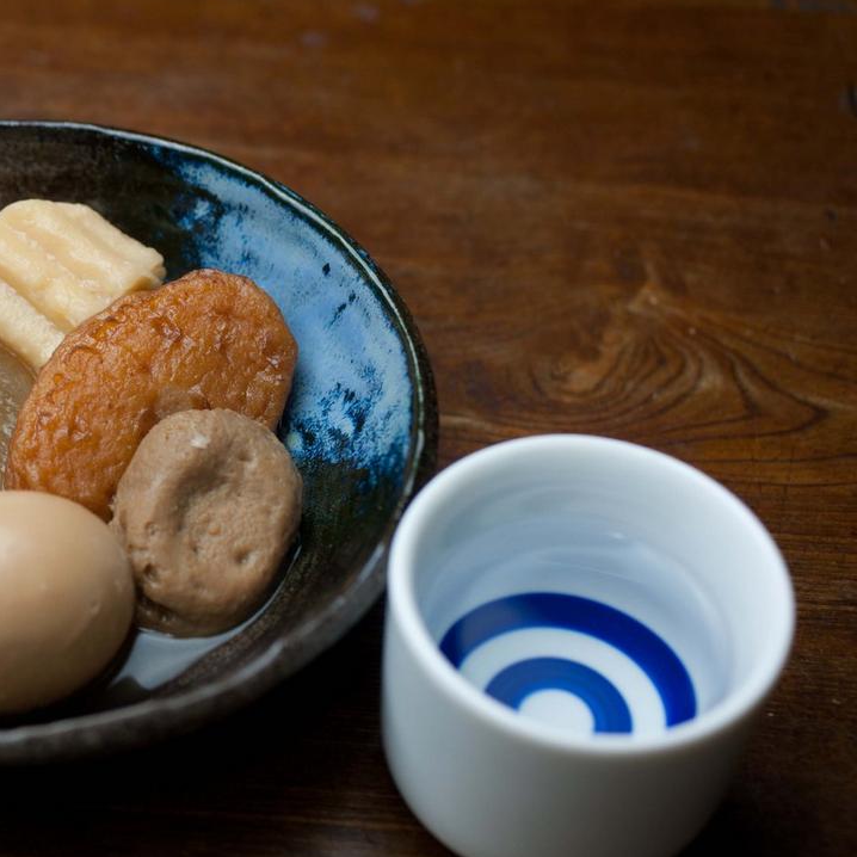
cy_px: 467
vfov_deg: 24.3
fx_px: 1989
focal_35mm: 71
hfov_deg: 24.0
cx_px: 179
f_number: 4.5
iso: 200
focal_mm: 50
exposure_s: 1/40
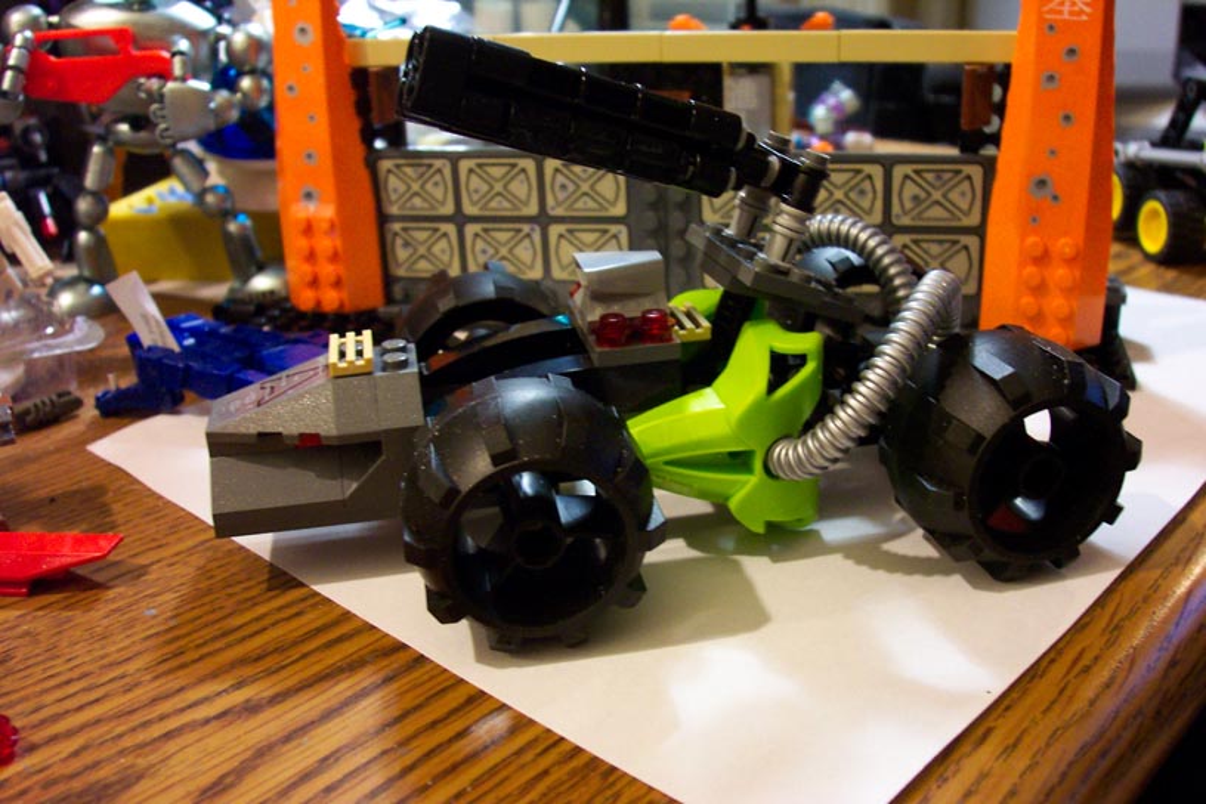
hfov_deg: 54.4
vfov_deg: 37.9
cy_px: 402
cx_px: 603
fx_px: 1172
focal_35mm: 35
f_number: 2.8
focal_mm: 7.5
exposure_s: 1/8
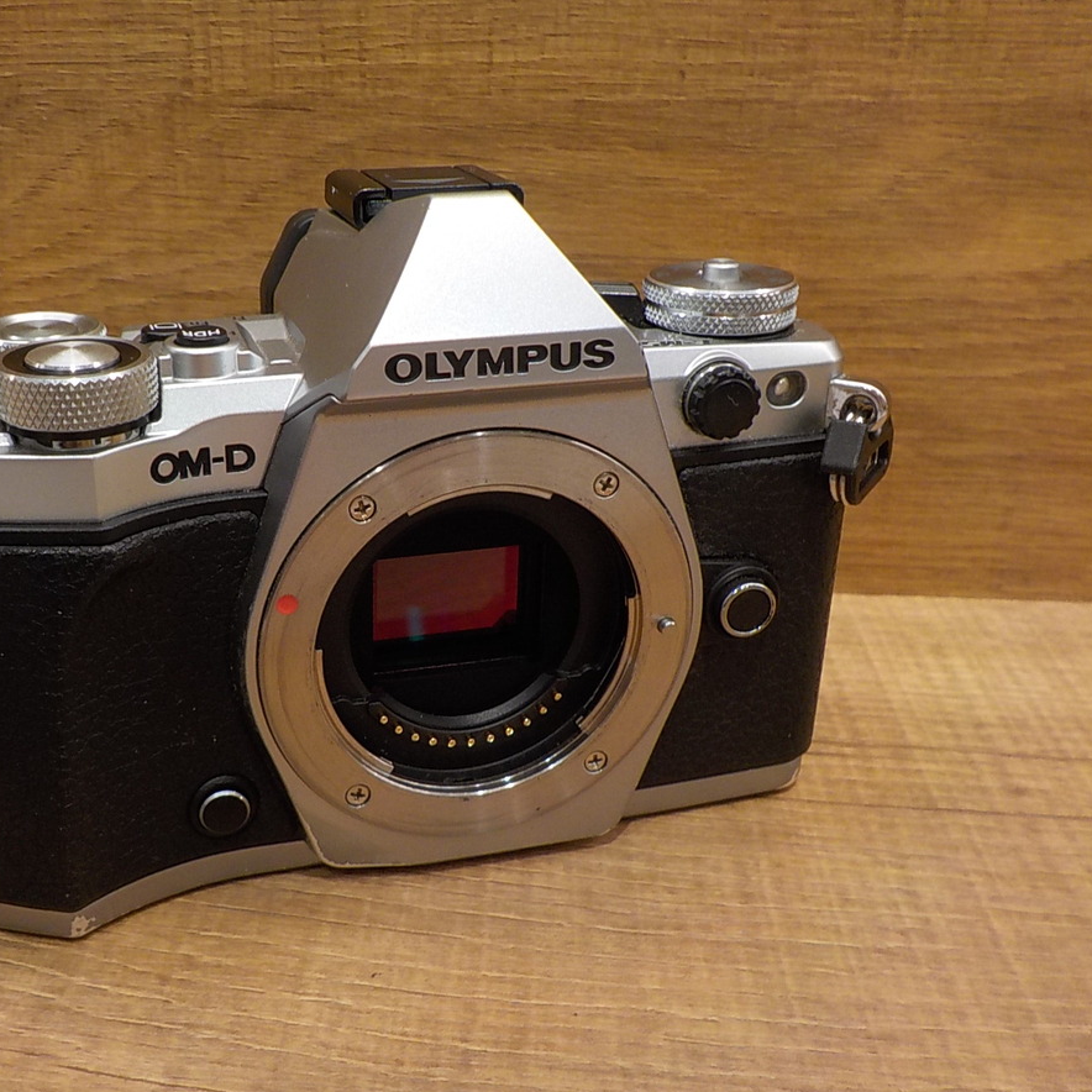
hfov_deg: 45.6
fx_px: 1285
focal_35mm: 36
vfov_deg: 46.0
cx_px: 394
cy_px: 546
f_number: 3.3
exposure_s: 1/60
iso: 125
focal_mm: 4.1
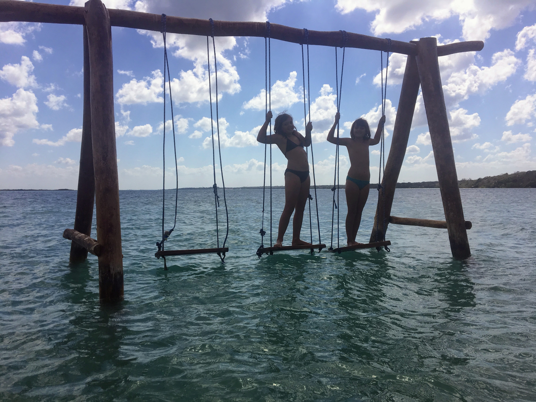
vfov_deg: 48.2
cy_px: 201
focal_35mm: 29
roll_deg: -0.8
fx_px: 449
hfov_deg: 61.7
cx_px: 268
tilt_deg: -1.0
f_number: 2.2
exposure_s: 1/3663
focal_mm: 4.15
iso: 25
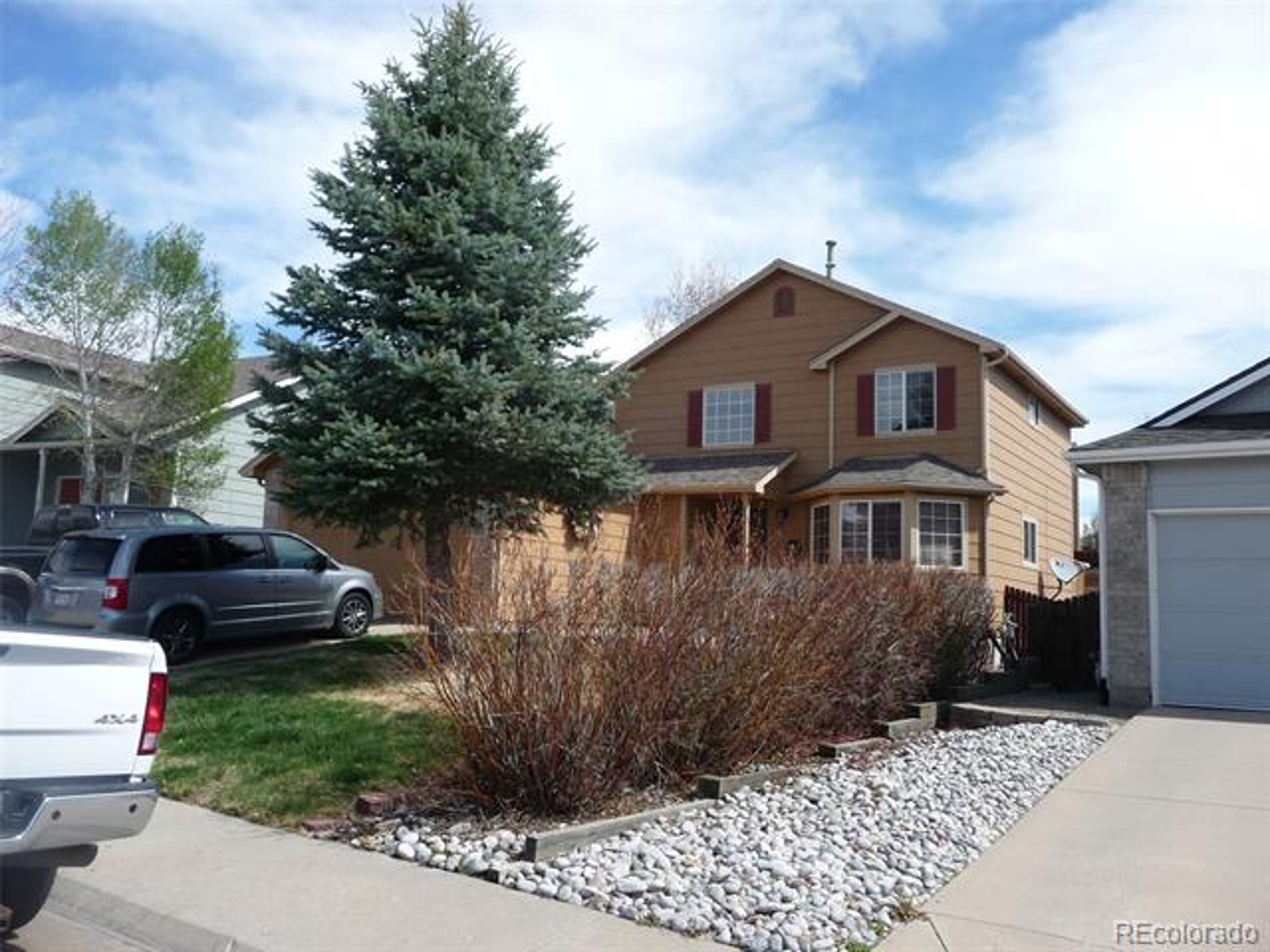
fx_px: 1064
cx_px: 635
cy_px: 476
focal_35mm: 29
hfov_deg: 61.7
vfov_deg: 48.2
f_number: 3.3
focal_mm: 4.7
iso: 100
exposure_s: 1/800
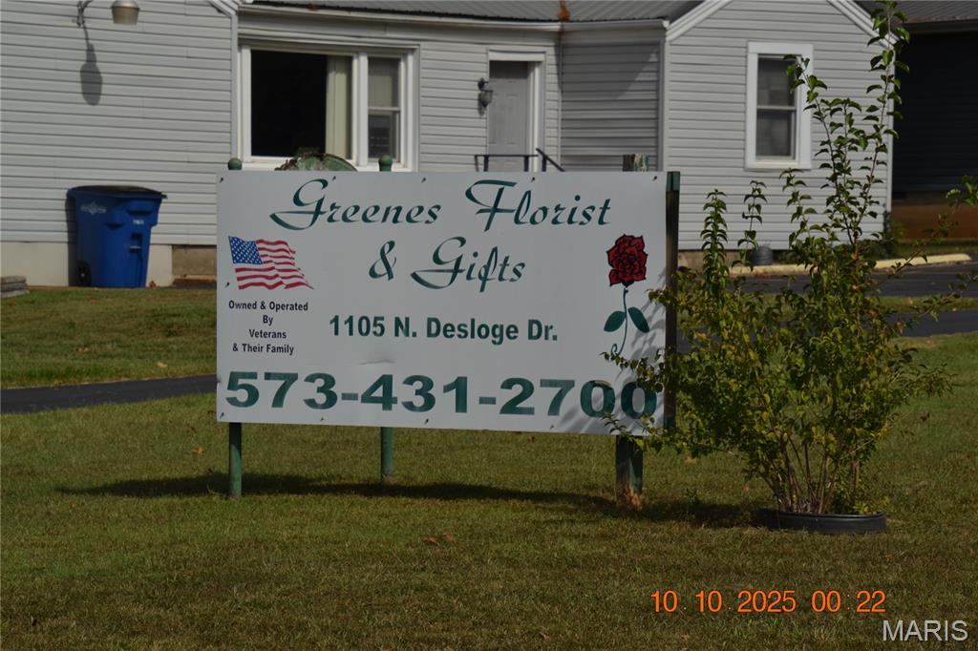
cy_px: 326
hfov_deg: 11.8
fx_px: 4725
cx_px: 489
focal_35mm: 174
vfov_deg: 7.9
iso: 100
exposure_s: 1/320
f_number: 9
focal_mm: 116
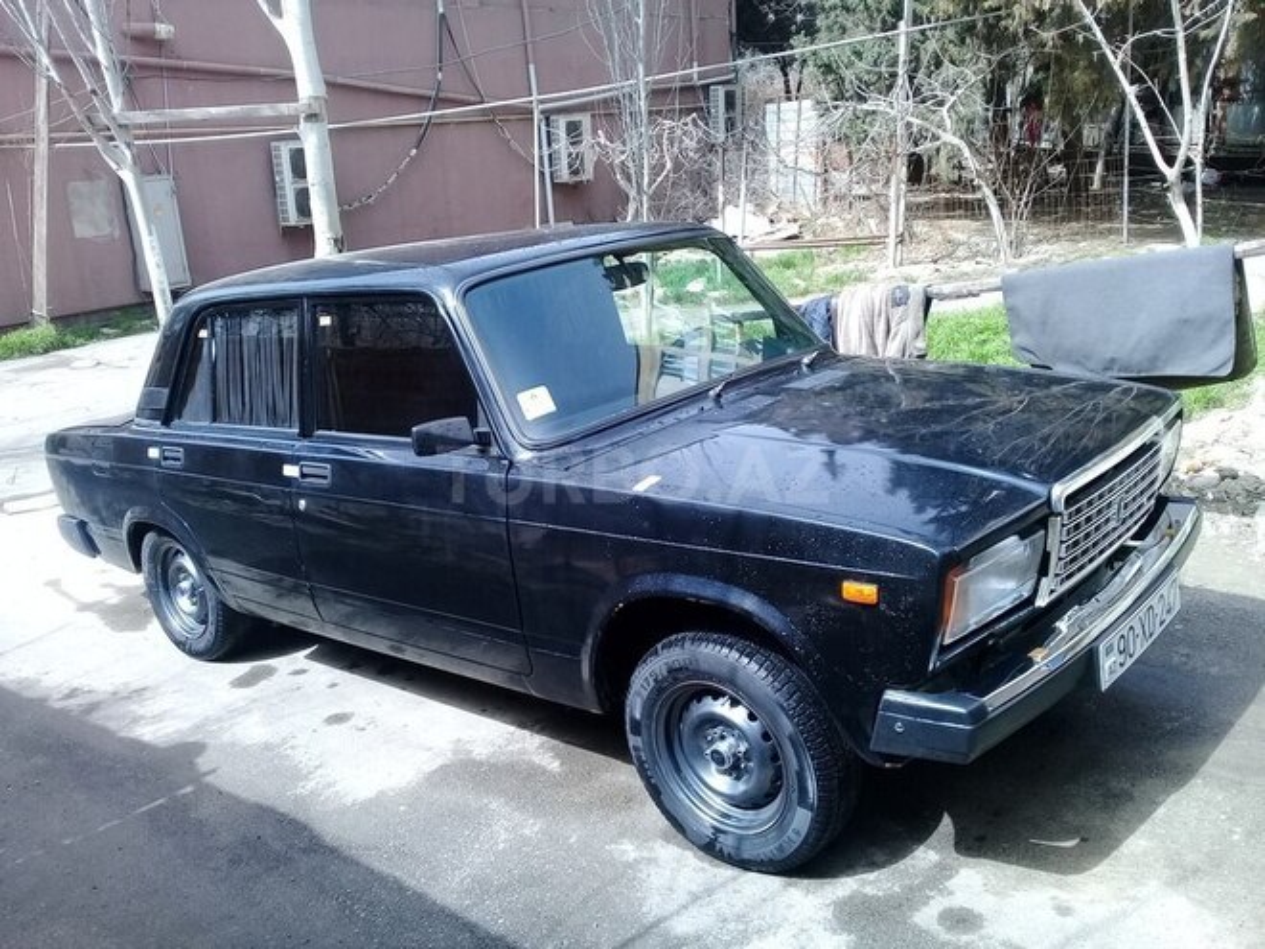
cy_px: 474
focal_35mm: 31
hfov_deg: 58.4
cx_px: 632
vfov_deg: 45.4
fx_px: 1133
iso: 50
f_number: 2.2
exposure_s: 1/323
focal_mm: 3.3
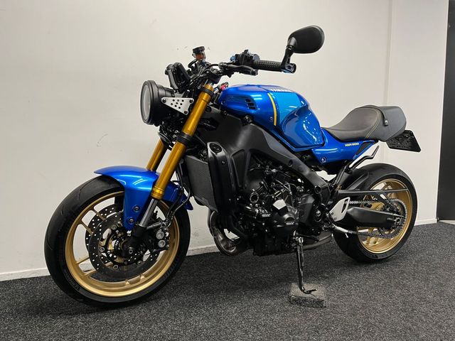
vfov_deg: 53.1
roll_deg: -1.4
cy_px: 170
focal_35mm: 26
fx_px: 342
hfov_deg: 67.3
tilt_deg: -5.0
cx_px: 228
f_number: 1.6
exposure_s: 1/50
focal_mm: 5.1
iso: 125
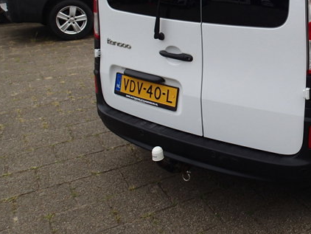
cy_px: 44
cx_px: 276
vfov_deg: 31.3
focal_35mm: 45
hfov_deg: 39.2
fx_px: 405
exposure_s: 1/125
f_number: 8
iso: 100
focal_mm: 4.5
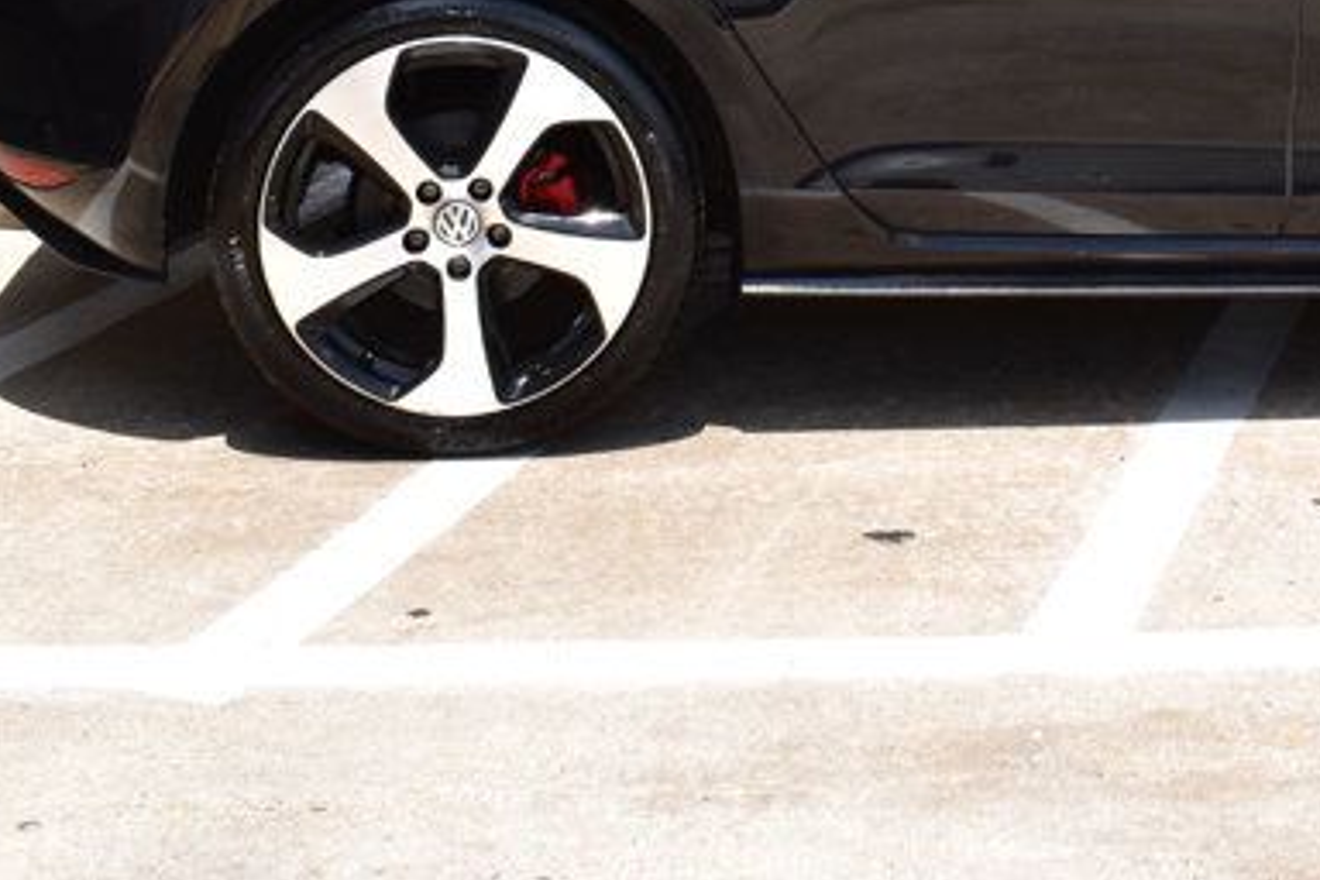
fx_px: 2933
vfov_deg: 16.1
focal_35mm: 80
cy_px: -282
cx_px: 1234
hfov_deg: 24.5
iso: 400
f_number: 11
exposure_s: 1/400
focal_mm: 20
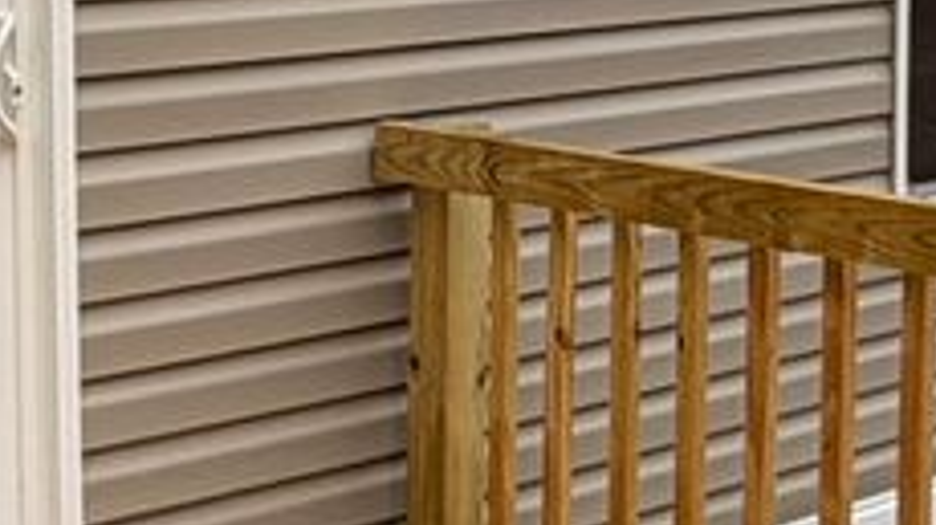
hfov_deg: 22.6
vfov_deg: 12.9
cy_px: 33
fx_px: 2307
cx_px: 163
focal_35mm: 93
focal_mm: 2.22
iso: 40
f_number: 2.2
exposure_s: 1/145
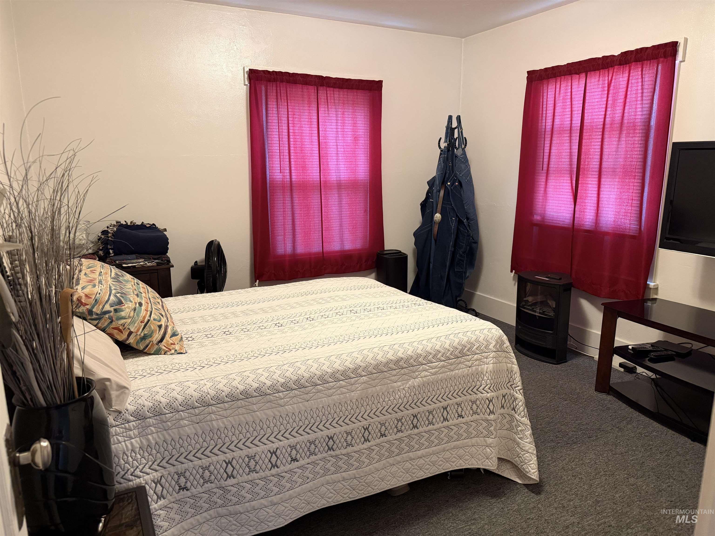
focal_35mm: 24
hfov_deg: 71.6
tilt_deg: -11.8
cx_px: 358
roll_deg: +0.9
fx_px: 496
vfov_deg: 56.8
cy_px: 268
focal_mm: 6.76
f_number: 1.78
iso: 500
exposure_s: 1/60
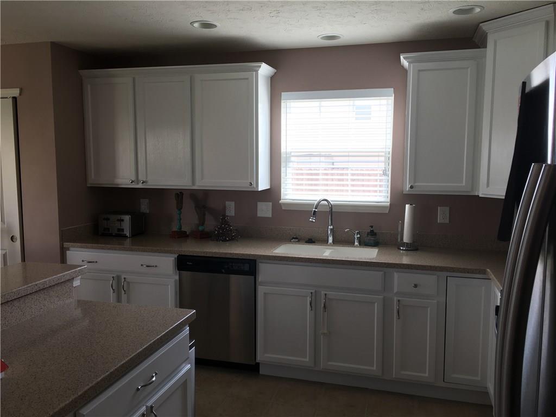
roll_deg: -0.7
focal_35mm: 29
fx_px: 466
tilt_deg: -4.8
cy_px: 208
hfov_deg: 61.7
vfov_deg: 48.2
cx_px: 278
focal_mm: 4.15
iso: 25
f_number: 2.2
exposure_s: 1/40
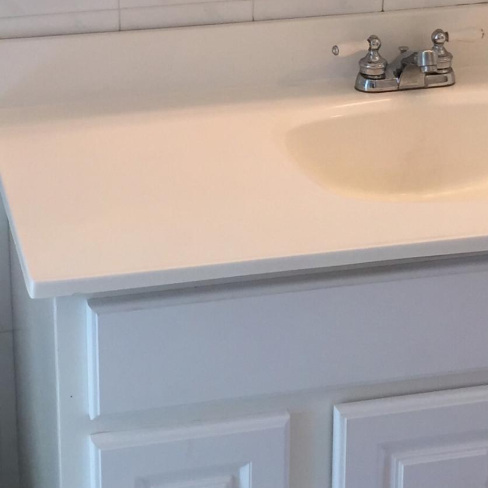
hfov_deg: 18.8
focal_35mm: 92
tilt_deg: -18.4
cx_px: 147
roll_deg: +0.6
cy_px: 21
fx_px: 1467
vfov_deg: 18.5
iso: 32
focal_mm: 4.15
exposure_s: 1/30
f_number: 2.2
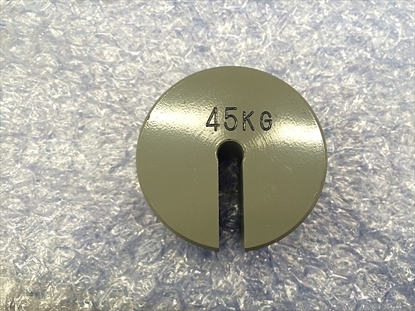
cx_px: 208
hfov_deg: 61.7
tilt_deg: -80.3
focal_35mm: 29
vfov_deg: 48.2
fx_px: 348
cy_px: 156
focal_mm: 4.15
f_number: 2.2
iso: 80
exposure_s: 1/30
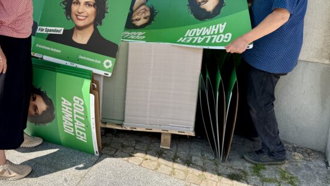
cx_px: 107
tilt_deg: -10.8
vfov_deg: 31.6
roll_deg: -0.1
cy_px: 27
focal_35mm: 36
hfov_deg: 54.1
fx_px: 315
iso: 80
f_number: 1.78
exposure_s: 1/1560
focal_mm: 6.76
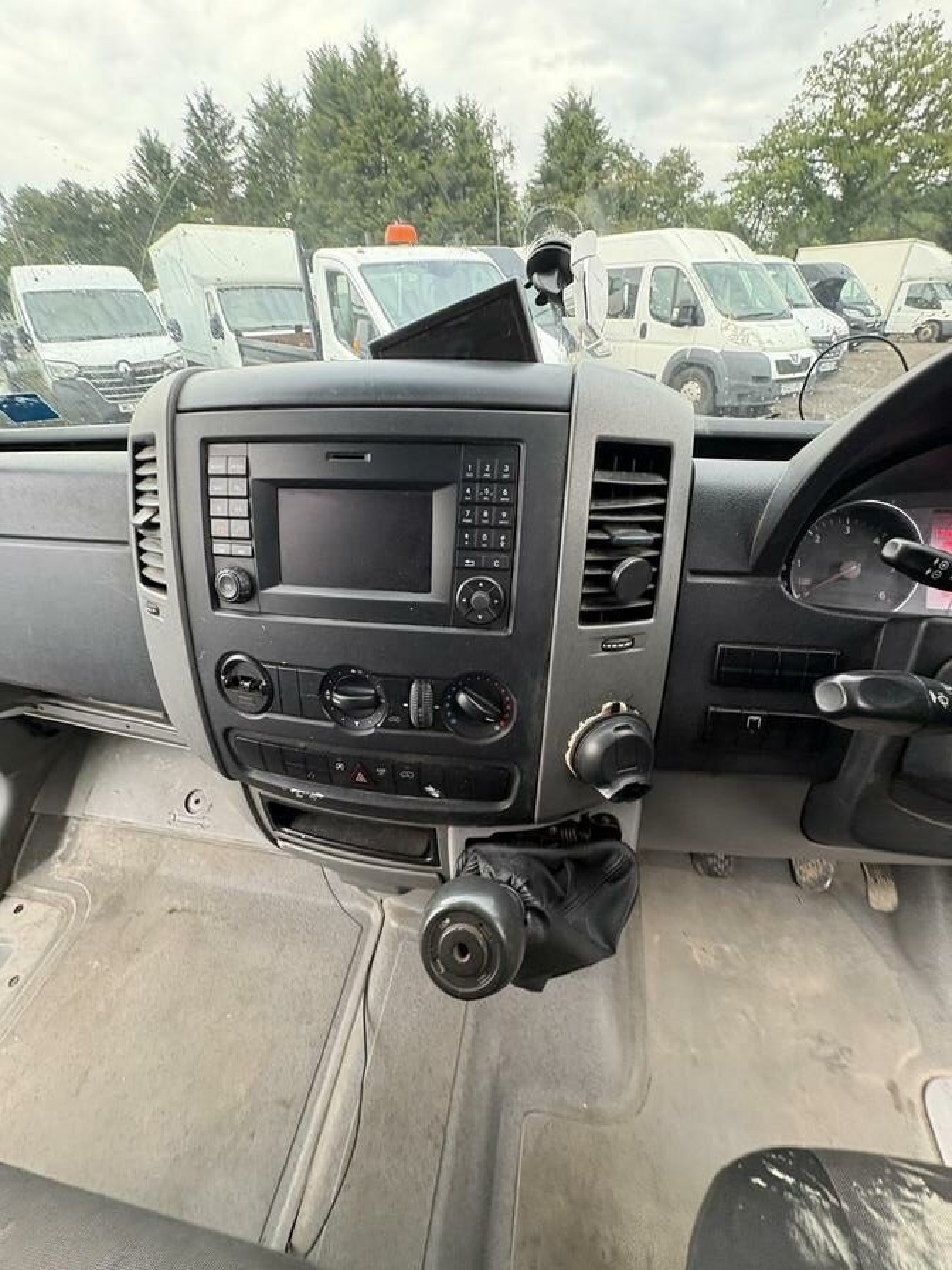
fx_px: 513
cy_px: 635
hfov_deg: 85.7
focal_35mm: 14
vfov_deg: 102.1
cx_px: 476
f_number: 2.2
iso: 250
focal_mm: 2.22
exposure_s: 1/60
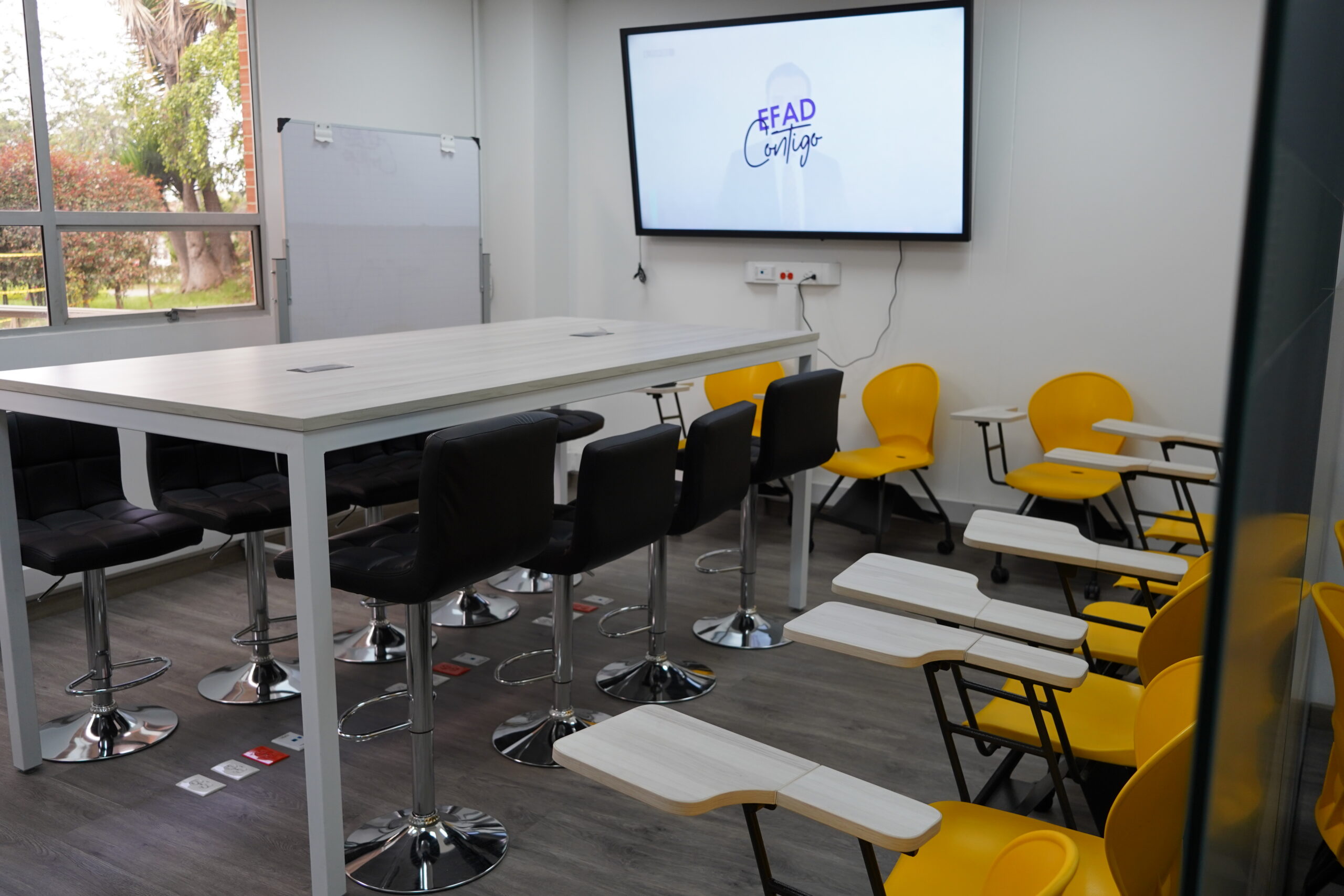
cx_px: 672
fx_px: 1195
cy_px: 448
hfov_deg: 58.7
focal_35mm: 32
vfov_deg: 41.1
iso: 800
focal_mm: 32
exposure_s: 1/160
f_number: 4.5
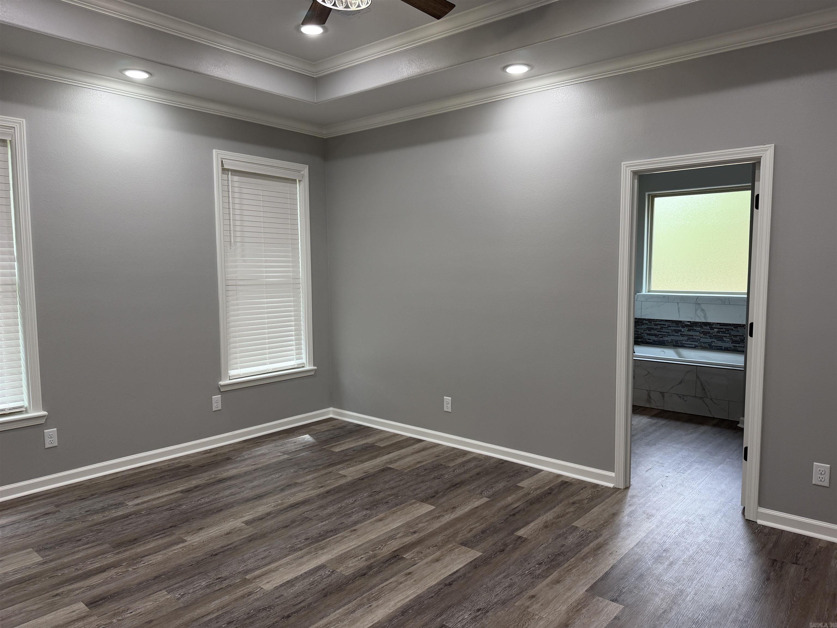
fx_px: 580
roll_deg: +0.6
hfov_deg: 71.6
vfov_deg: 56.8
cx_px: 418
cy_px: 314
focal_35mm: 24
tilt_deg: -4.5
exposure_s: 1/120
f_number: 1.78
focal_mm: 6.76
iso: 125
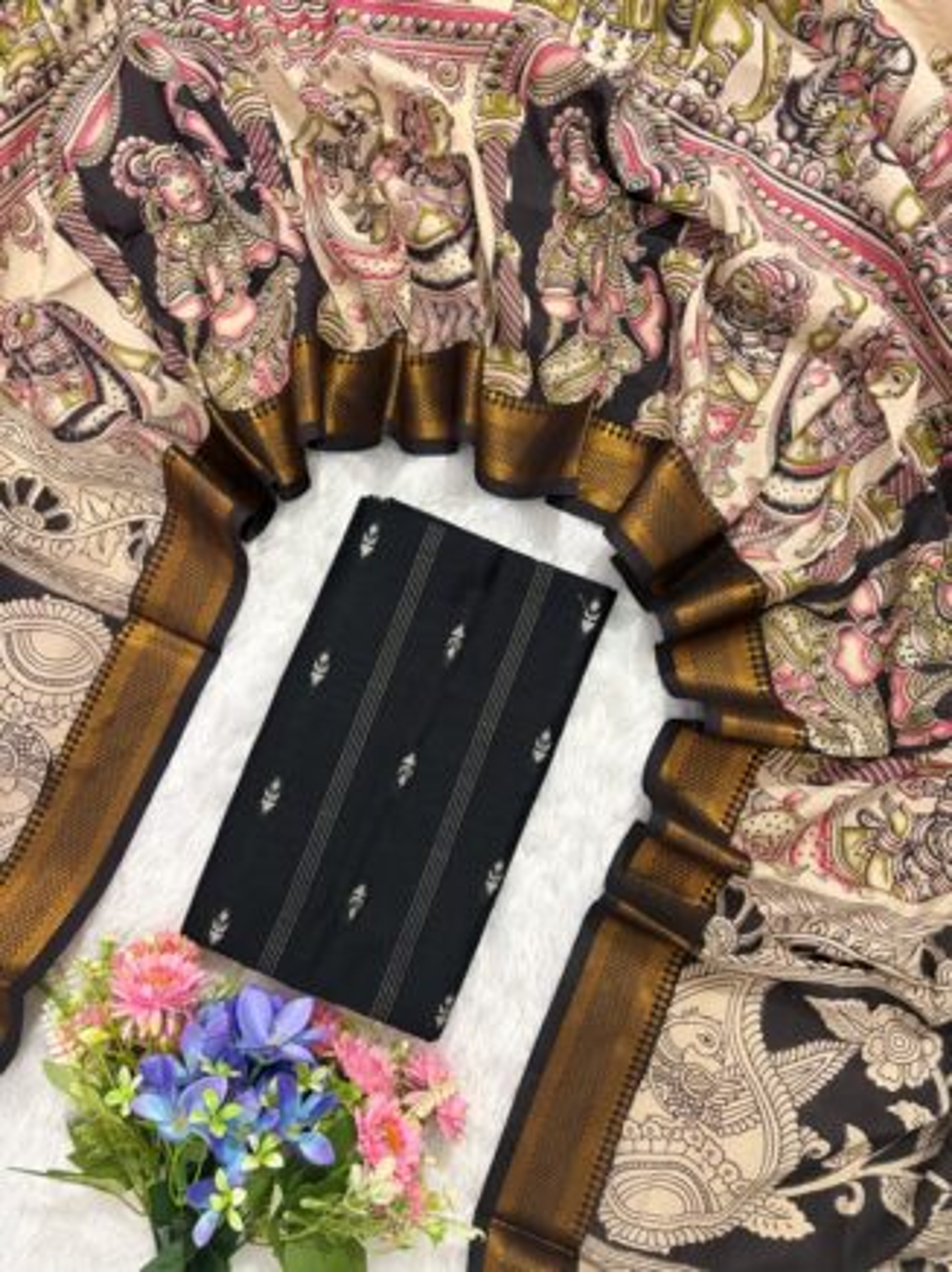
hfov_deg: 53.0
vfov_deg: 67.3
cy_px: 636
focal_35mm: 26
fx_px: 955
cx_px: 476
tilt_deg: -85.0
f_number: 1.6
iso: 200
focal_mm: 5.96
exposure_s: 1/50
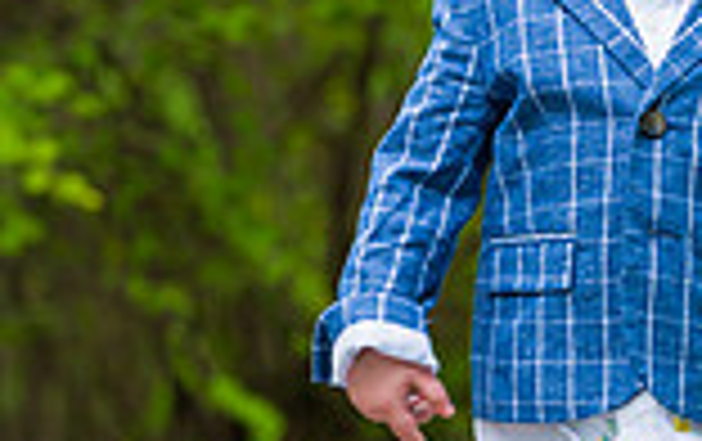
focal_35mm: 265
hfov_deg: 7.9
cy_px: -63
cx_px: 621
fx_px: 5077
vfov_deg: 5.0
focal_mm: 70
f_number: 4
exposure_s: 1/400
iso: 200
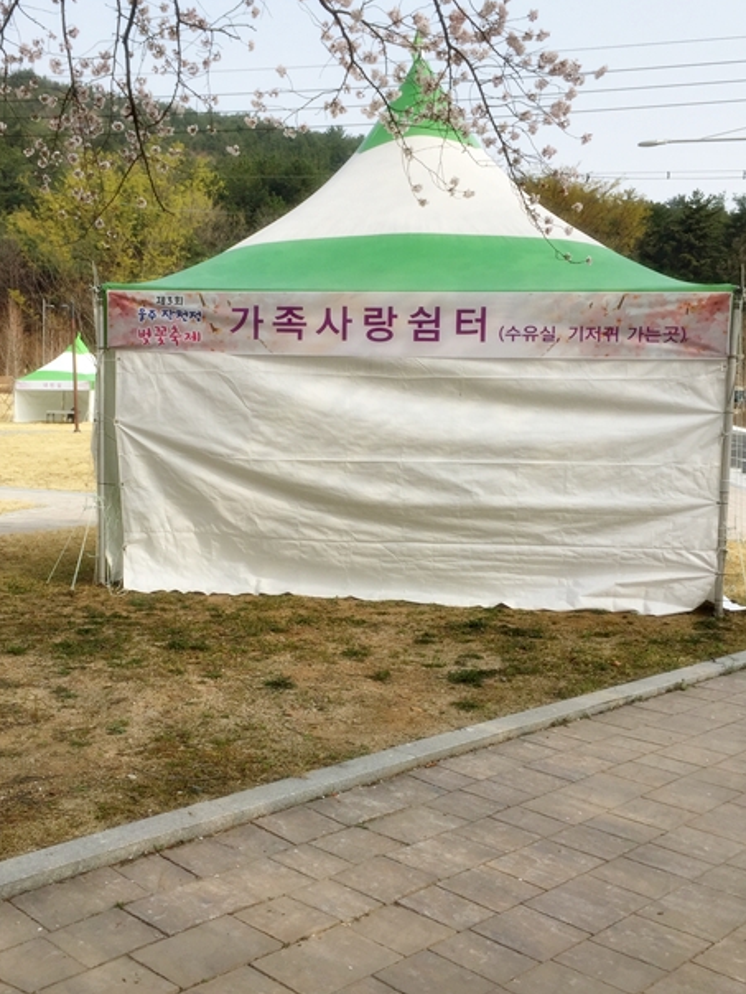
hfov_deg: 39.5
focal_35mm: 36
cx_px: 293
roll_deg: -1.1
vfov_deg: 51.3
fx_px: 1033
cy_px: 490
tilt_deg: -1.8
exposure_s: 1/1721
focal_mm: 4.15
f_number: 2.2
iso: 32
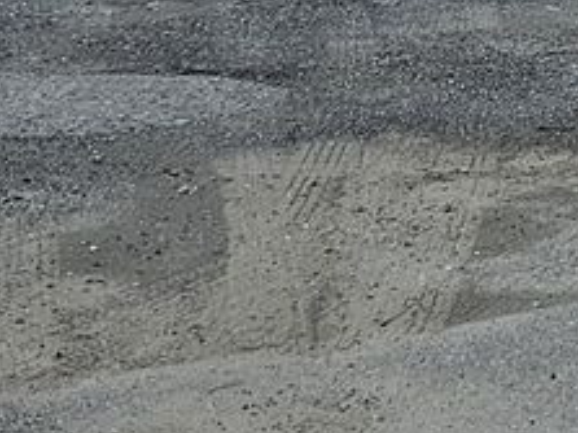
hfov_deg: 11.2
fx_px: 2754
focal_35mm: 165
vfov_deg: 8.8
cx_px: 1026
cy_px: -153
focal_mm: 5.4
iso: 32
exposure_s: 1/1414
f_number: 1.8
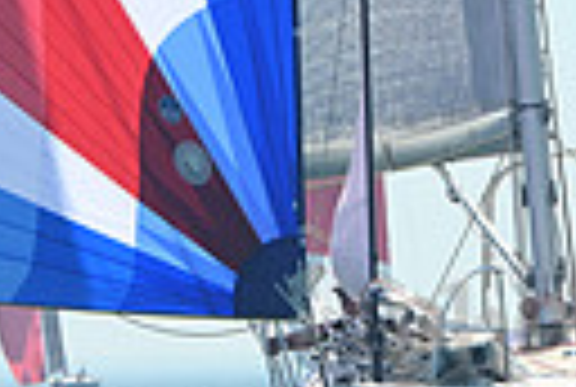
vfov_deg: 1.9
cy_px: 106
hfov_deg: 2.8
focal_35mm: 745
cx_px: 153
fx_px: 11948
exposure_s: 1/1000
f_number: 9
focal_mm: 165
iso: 320
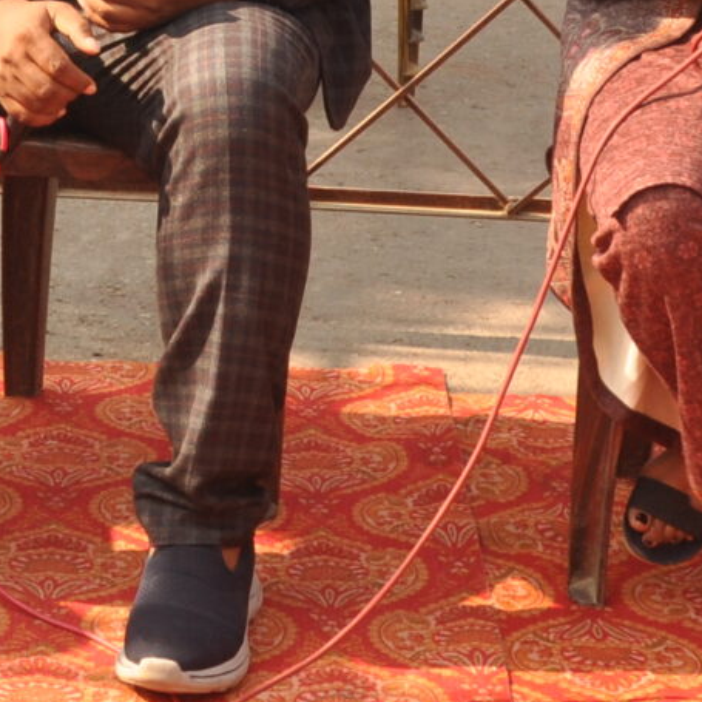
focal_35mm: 301
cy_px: -111
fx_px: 6906
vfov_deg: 5.8
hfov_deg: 5.8
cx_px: -25
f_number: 11
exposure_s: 1/125
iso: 200
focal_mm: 42
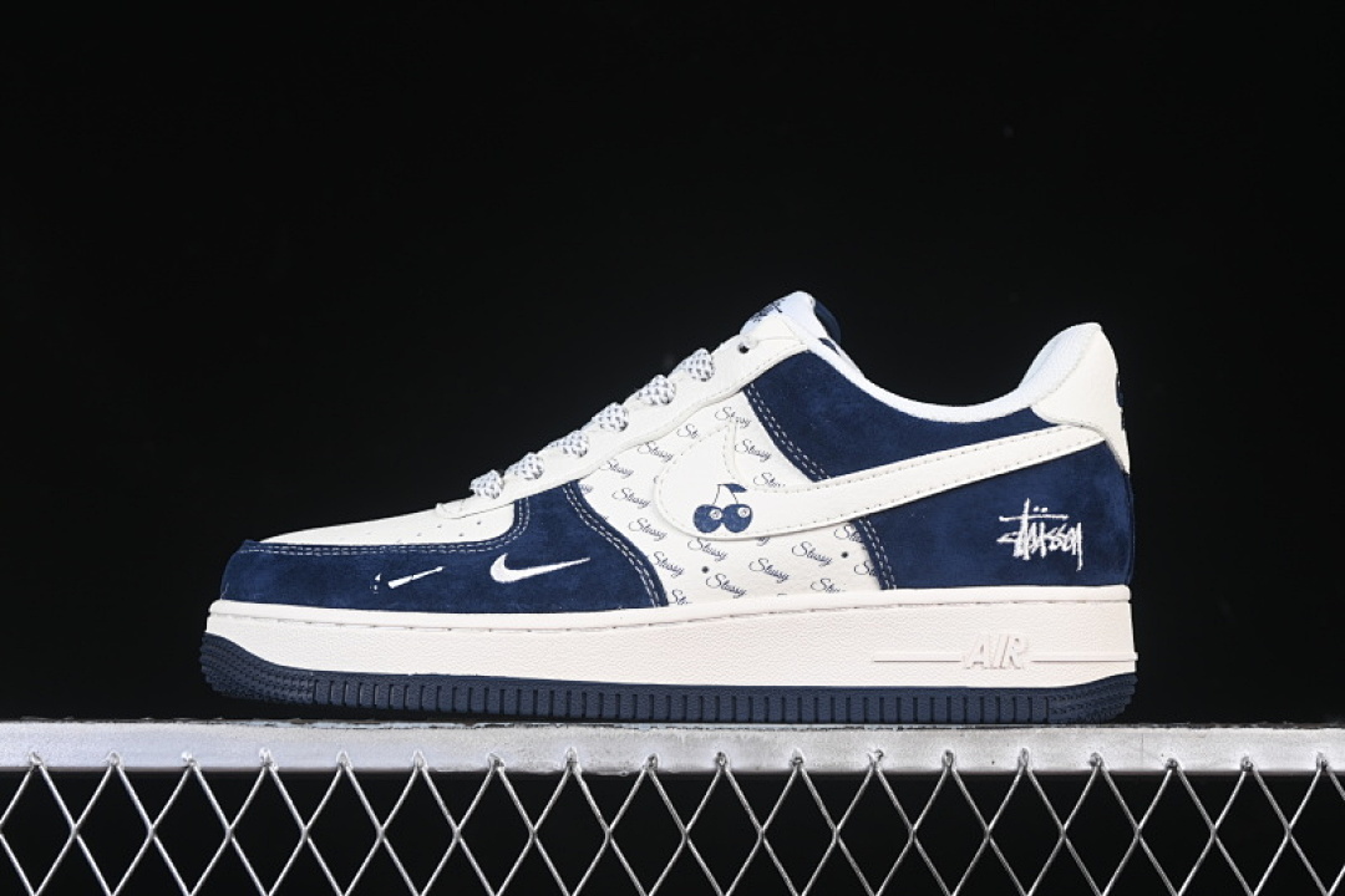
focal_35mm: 75
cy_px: 448
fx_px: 2802
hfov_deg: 27.0
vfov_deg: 18.2
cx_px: 672
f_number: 7.1
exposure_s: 1/80
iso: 160
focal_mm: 50
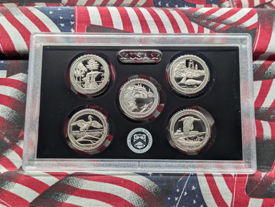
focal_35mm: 49
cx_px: 138
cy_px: 104
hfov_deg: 38.9
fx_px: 390
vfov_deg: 29.7
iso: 270
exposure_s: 1/565
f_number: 1.68
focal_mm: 6.9
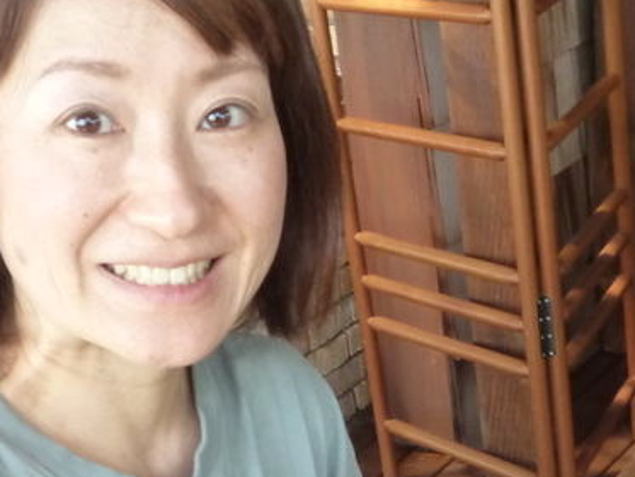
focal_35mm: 90
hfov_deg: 21.7
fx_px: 1652
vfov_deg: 15.7
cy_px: 601
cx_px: 381
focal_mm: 5
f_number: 3.1
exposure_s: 1/60
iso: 320
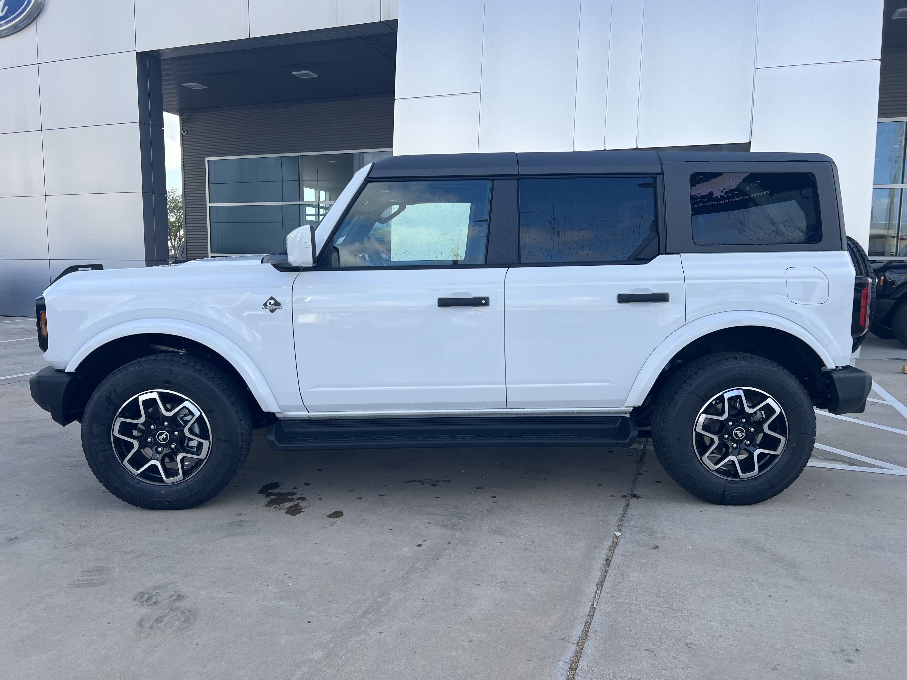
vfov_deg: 53.1
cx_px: 454
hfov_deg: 67.3
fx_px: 681
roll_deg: -0.8
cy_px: 340
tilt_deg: -6.6
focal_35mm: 26
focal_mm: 5.7
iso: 50
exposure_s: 1/1135
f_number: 1.5
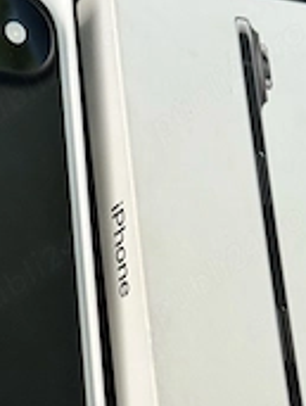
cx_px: 90
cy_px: 294
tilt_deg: -57.0
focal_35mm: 112
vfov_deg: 17.5
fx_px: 1315
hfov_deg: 13.2
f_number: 1.78
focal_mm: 6.76
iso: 100
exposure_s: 1/92
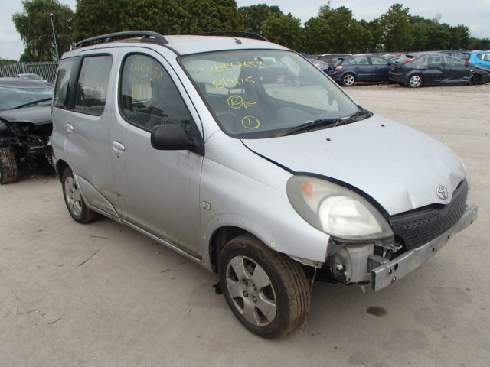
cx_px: 245
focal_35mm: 28
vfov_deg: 49.7
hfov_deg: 63.4
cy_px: 184
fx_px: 396
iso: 100
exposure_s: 1/640
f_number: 3.9
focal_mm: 5
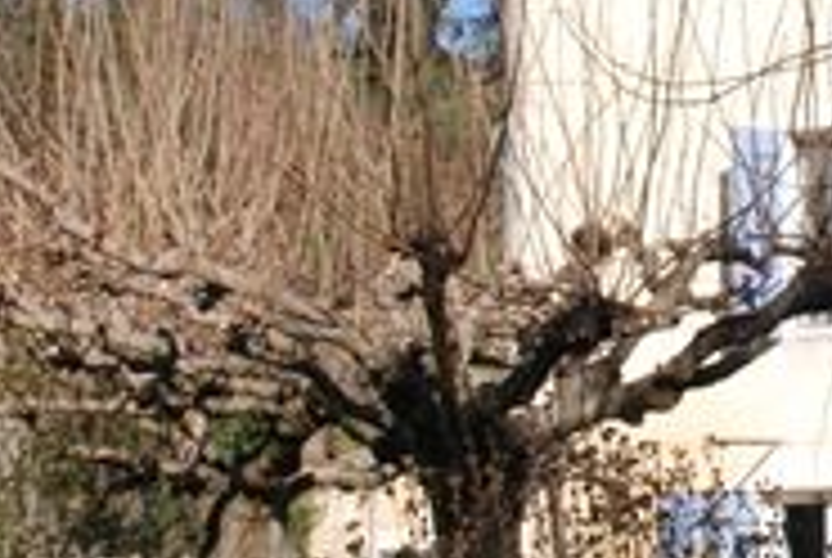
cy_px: 130
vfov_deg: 8.8
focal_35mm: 156
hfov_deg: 12.8
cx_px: 1057
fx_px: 3611
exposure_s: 1/200
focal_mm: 32
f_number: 10
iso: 100
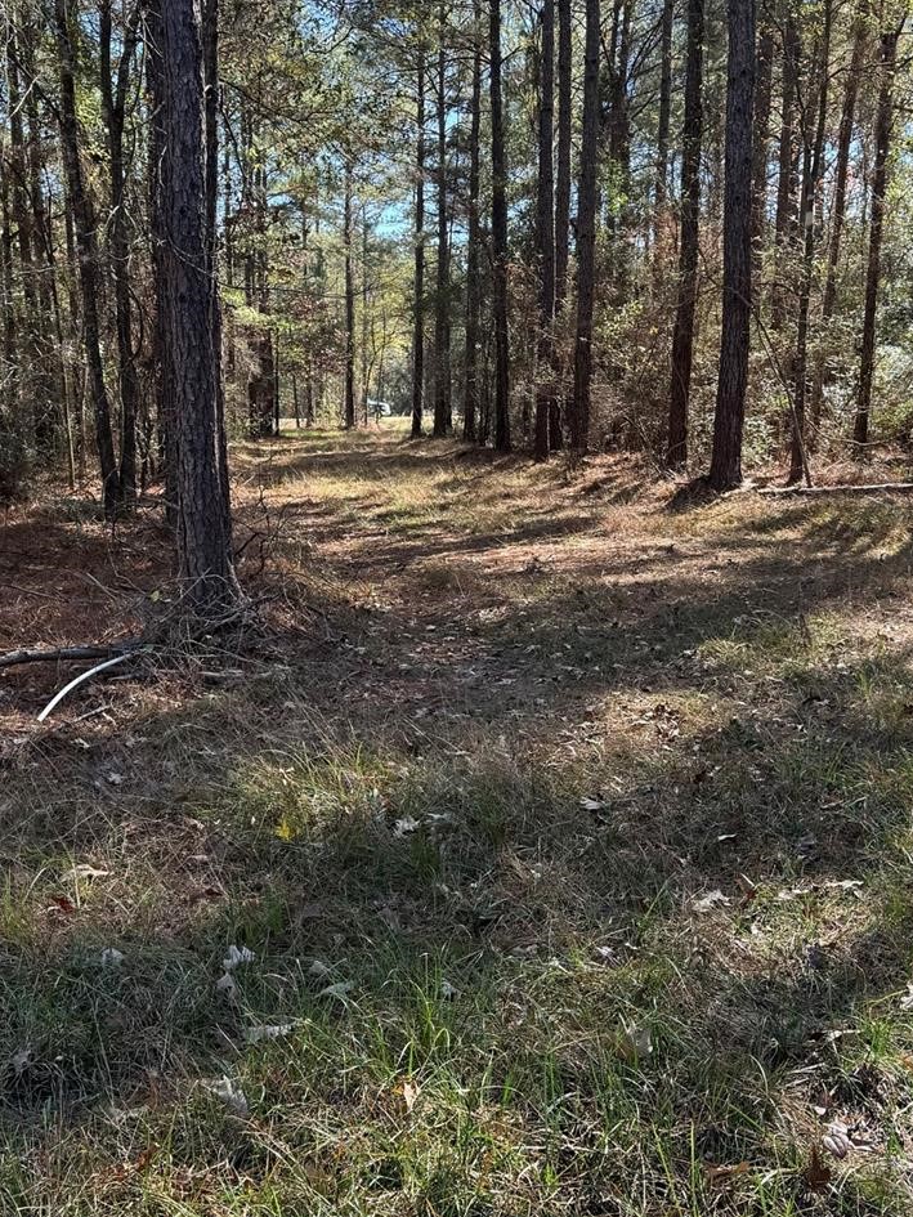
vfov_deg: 47.9
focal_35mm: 39
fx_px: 1371
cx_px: 370
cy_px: 617
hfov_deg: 36.7
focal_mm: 6.76
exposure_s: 1/358
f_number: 1.78
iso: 80
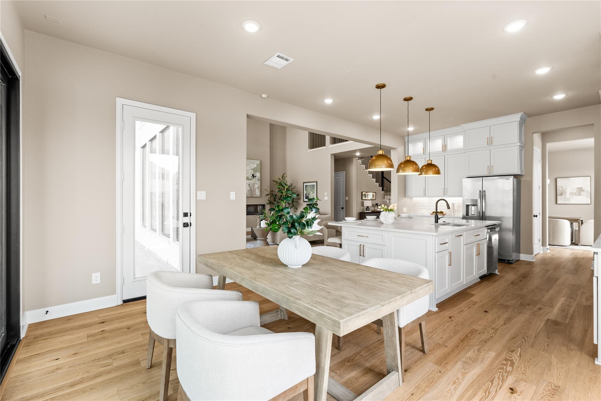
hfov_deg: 96.7
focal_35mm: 16
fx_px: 267
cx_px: 300
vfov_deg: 73.7
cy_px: 200
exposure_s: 1/3
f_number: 9
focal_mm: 16
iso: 200
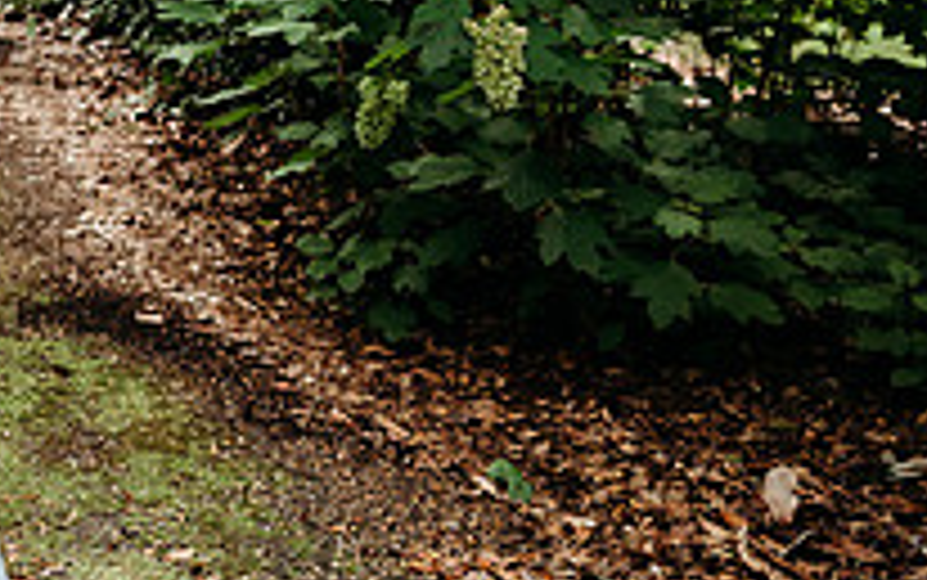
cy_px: 56
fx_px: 1744
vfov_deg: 18.6
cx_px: -310
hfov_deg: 25.3
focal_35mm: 69
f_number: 2.5
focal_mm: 24
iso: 160
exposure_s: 1/160
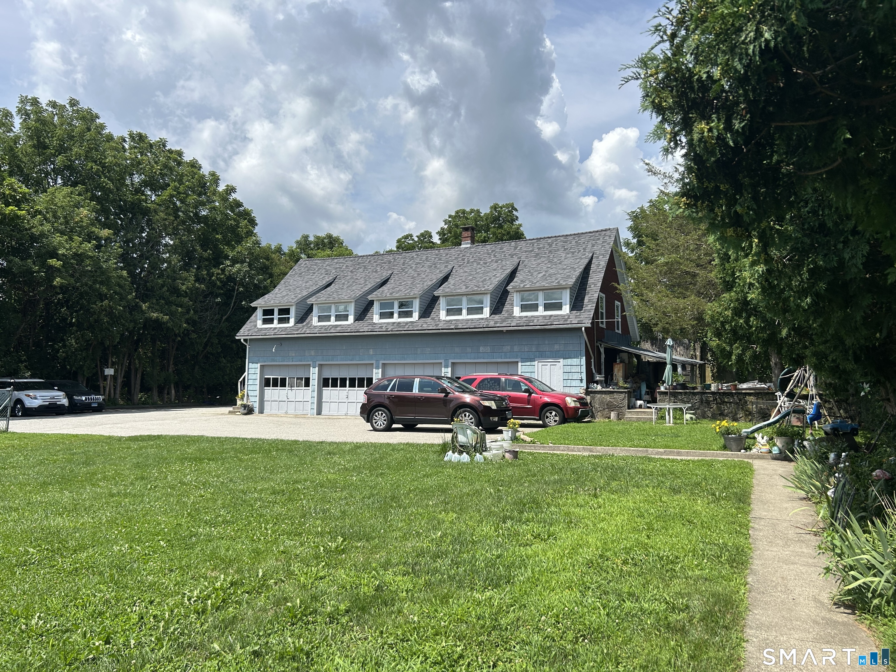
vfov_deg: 53.1
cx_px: 448
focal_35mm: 26
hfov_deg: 67.3
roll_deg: +0.0
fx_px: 673
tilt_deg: +4.8
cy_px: 336
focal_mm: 5.7
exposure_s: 1/4444
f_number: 1.5
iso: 50
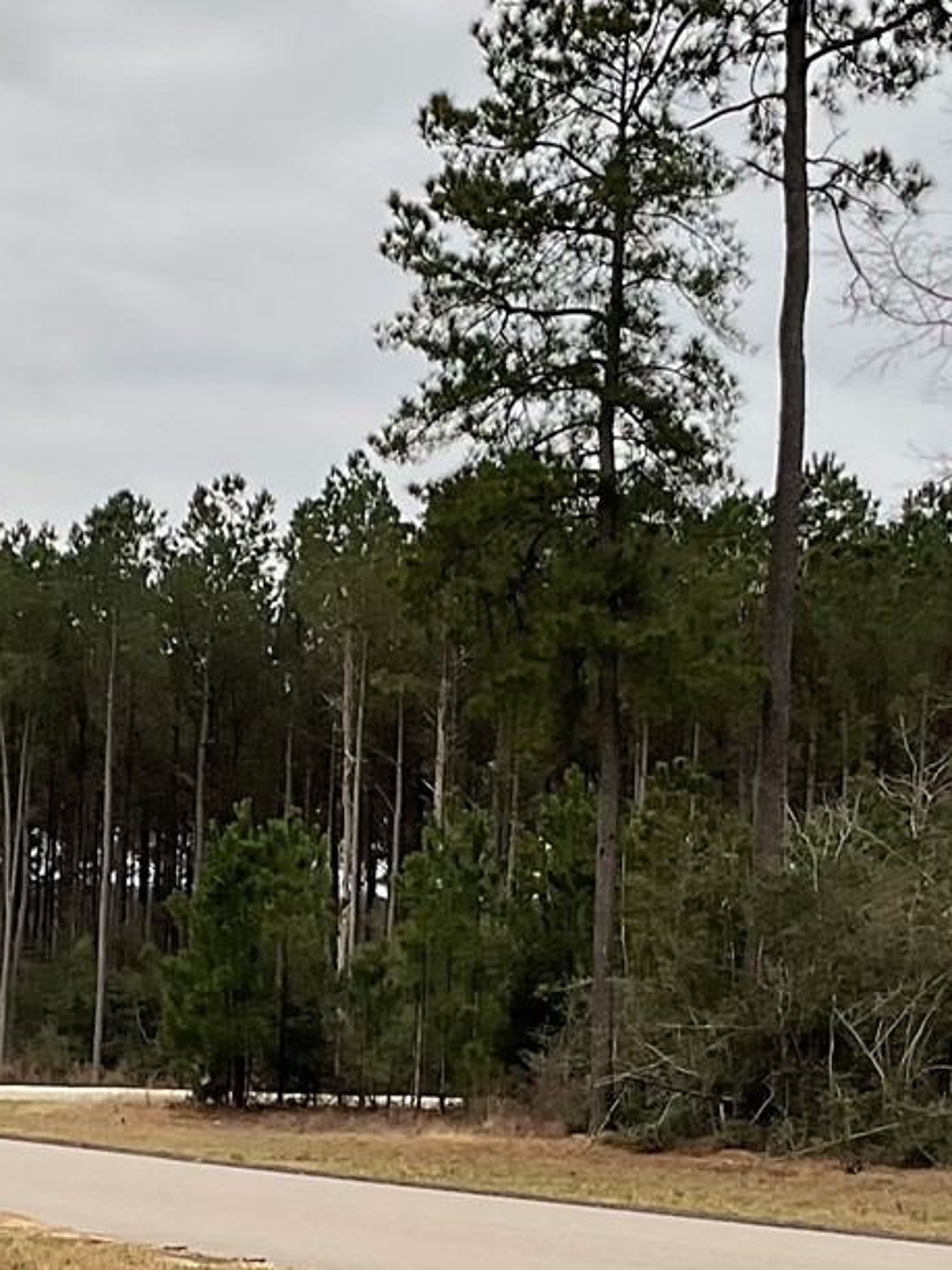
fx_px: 3557
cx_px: 440
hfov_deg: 15.2
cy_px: 992
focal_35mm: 97
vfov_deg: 20.0
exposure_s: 1/233
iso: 16
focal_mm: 3
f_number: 1.8
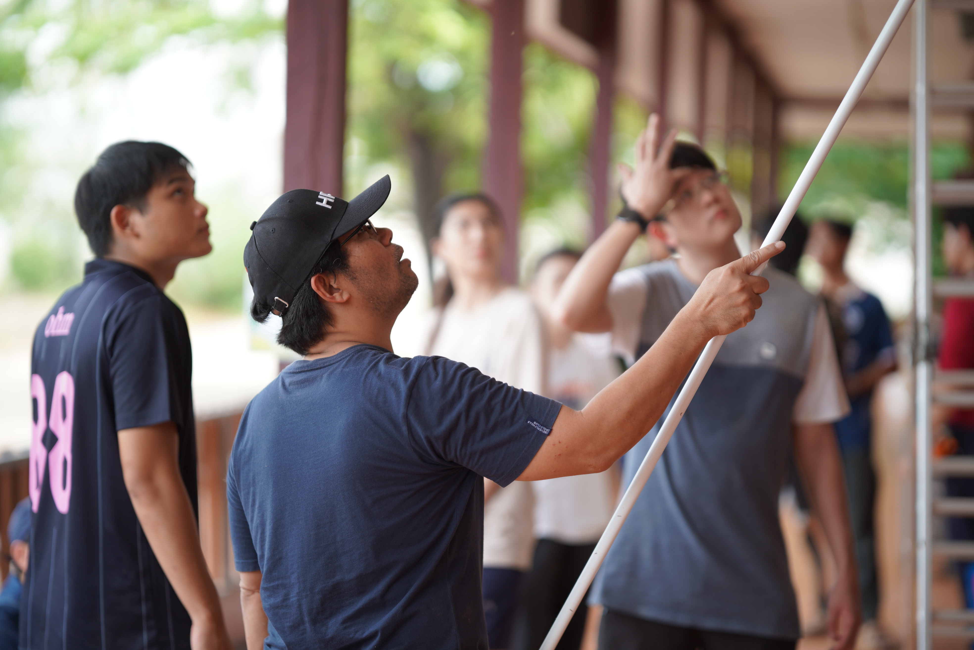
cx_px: 487
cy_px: 325
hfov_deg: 23.9
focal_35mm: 85
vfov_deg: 16.1
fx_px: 2300
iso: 125
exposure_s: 1/500
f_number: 1.4
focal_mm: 85
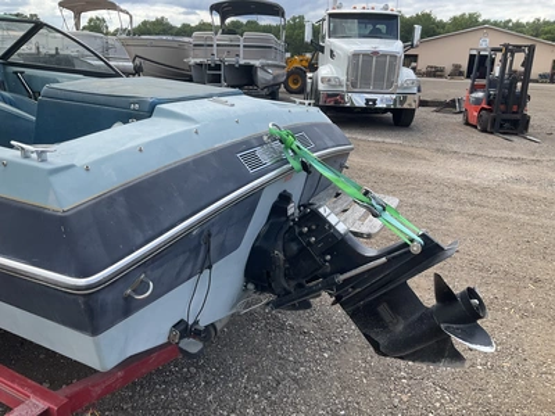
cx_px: 278
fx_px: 465
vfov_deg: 48.2
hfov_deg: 61.7
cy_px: 208
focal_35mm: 29
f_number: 1.8
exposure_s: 1/749
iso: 25
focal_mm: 3
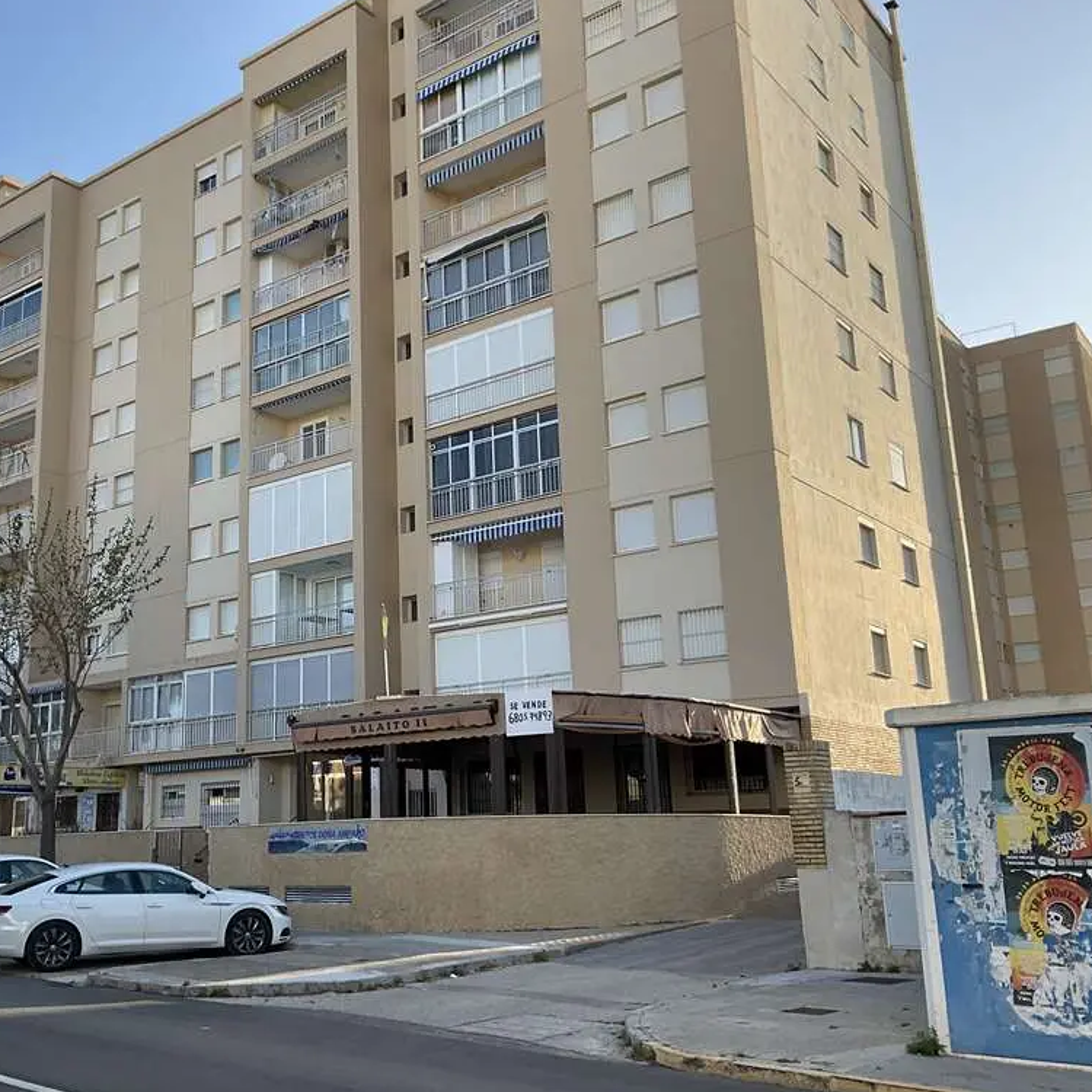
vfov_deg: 47.2
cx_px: 415
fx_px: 1249
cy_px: 547
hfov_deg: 46.8
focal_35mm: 35
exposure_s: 1/691
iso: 16
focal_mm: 3
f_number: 1.8
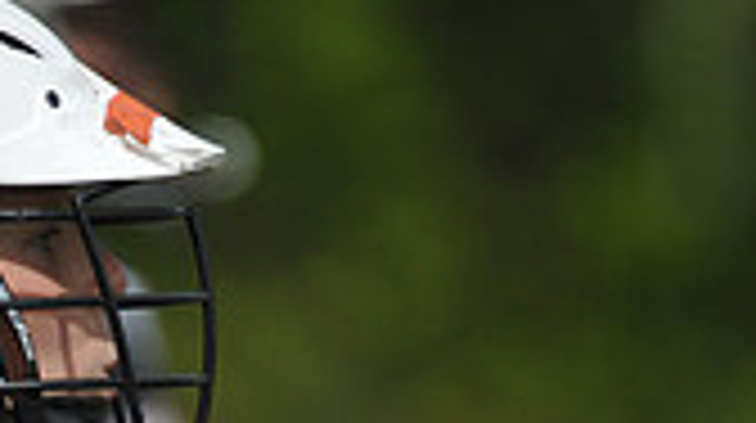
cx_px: -4
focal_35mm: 1447
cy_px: 652
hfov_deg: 1.5
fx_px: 28970
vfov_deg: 0.8
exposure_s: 1/6400
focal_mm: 400
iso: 640
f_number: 4
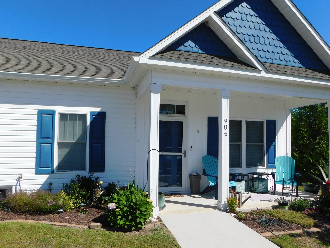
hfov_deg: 65.3
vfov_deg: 51.3
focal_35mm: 27
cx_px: 174
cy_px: 133
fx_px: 257
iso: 125
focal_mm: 4
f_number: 6
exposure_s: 1/640
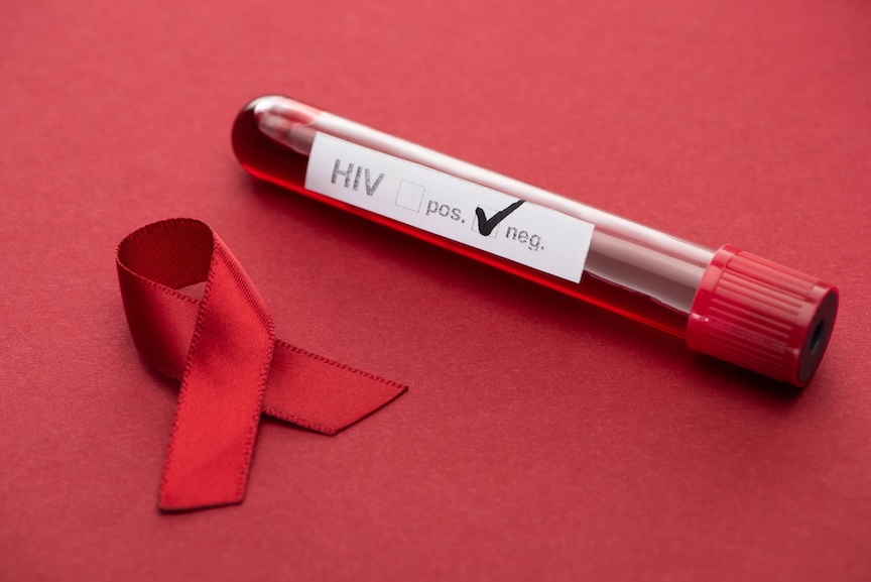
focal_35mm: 105
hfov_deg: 19.4
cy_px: 291
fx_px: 2542
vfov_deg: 13.1
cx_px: 436
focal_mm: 105
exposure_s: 1/160
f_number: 9
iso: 160
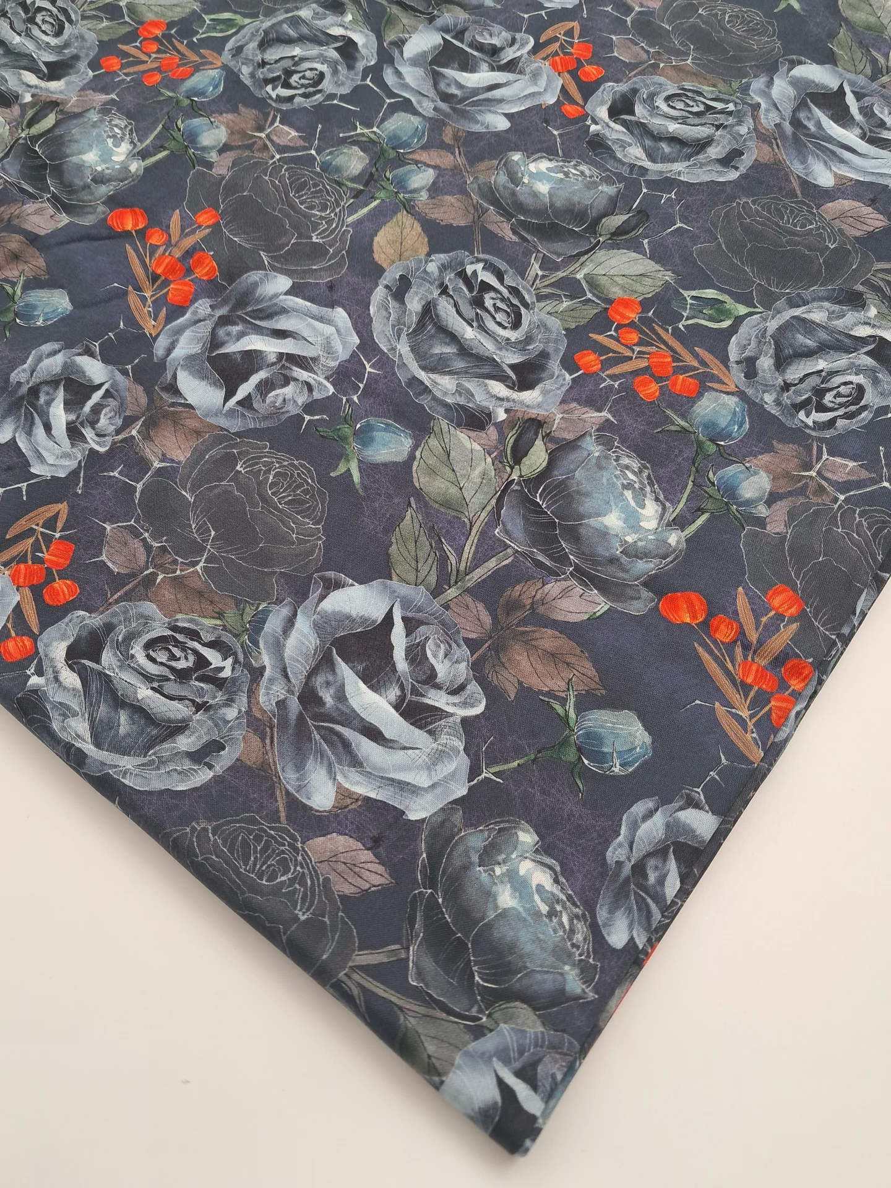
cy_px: 594
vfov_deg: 65.3
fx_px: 927
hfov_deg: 51.4
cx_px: 446
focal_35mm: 27
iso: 50
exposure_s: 1/50
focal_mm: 4
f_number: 1.8
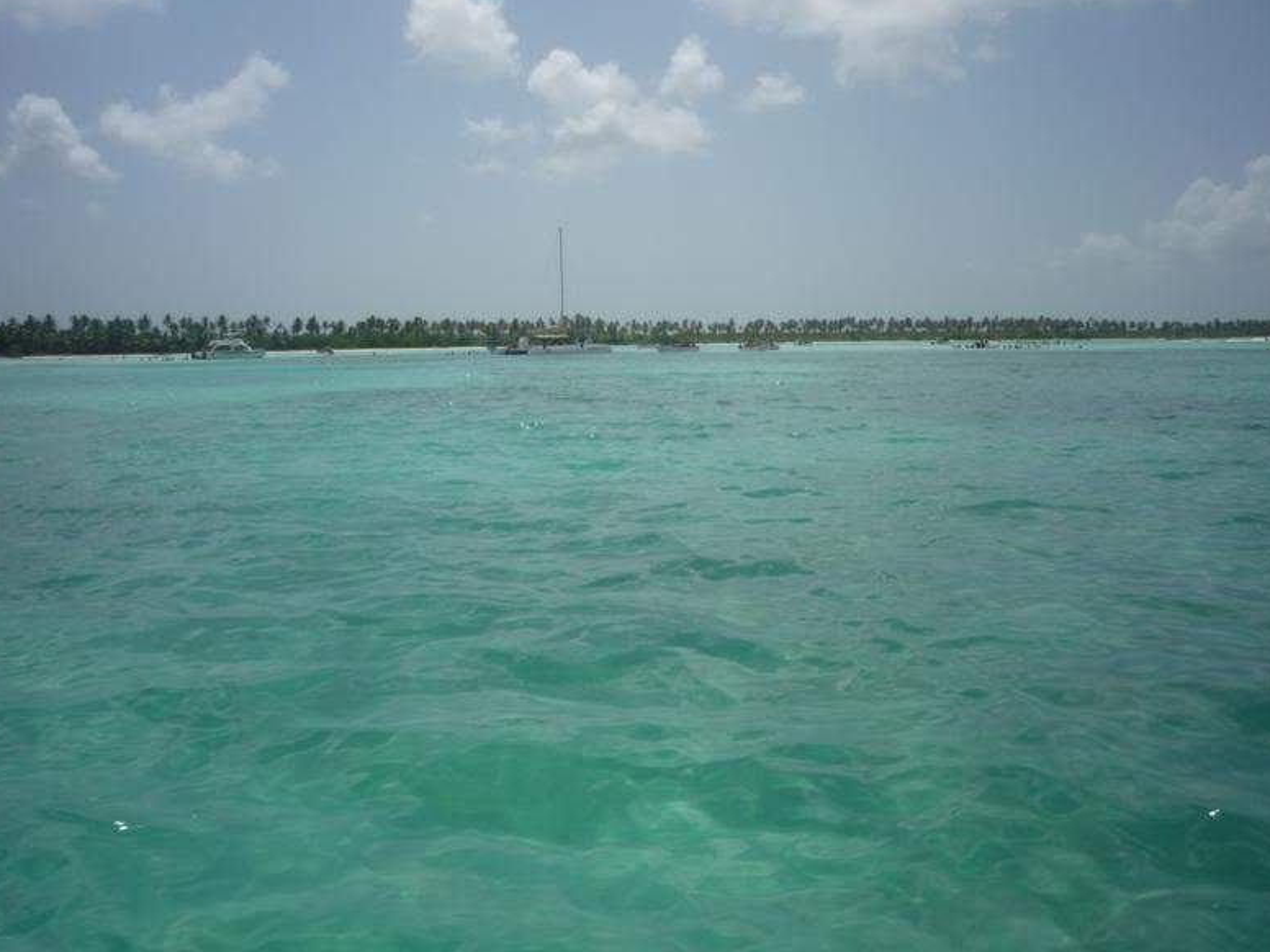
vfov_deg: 42.9
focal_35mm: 33
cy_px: 474
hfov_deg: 55.4
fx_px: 1211
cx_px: 635
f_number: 6.3
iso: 100
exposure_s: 1/800
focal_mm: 5.2
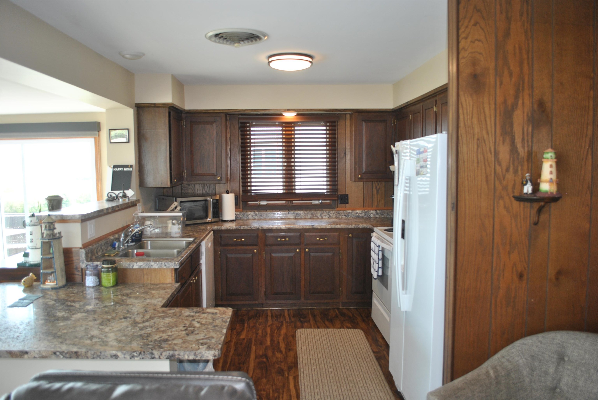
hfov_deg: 67.3
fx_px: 449
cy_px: 200
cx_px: 299
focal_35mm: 27
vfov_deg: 48.0
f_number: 3.5
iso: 200
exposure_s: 1/80
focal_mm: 18
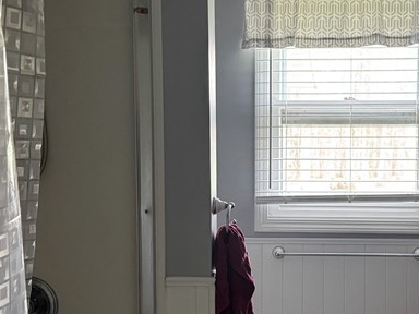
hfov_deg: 30.0
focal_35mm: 64
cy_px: 203
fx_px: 775
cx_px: 284
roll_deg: -0.5
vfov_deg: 22.9
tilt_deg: -4.3
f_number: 1.78
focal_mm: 6.76
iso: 400
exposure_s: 1/60
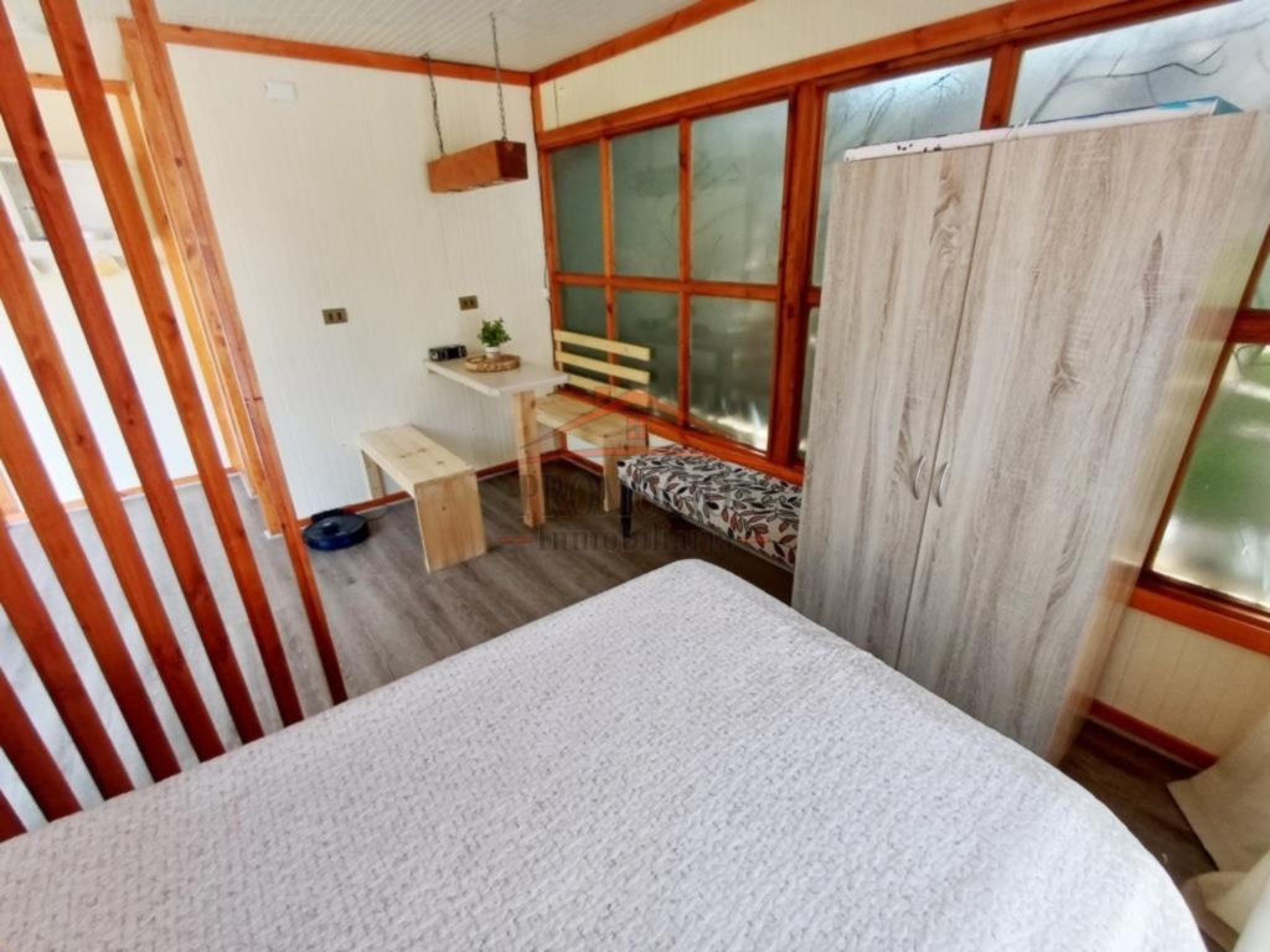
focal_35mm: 16
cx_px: 635
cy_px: 476
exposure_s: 1/100
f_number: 2.2
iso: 100
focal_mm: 1.64
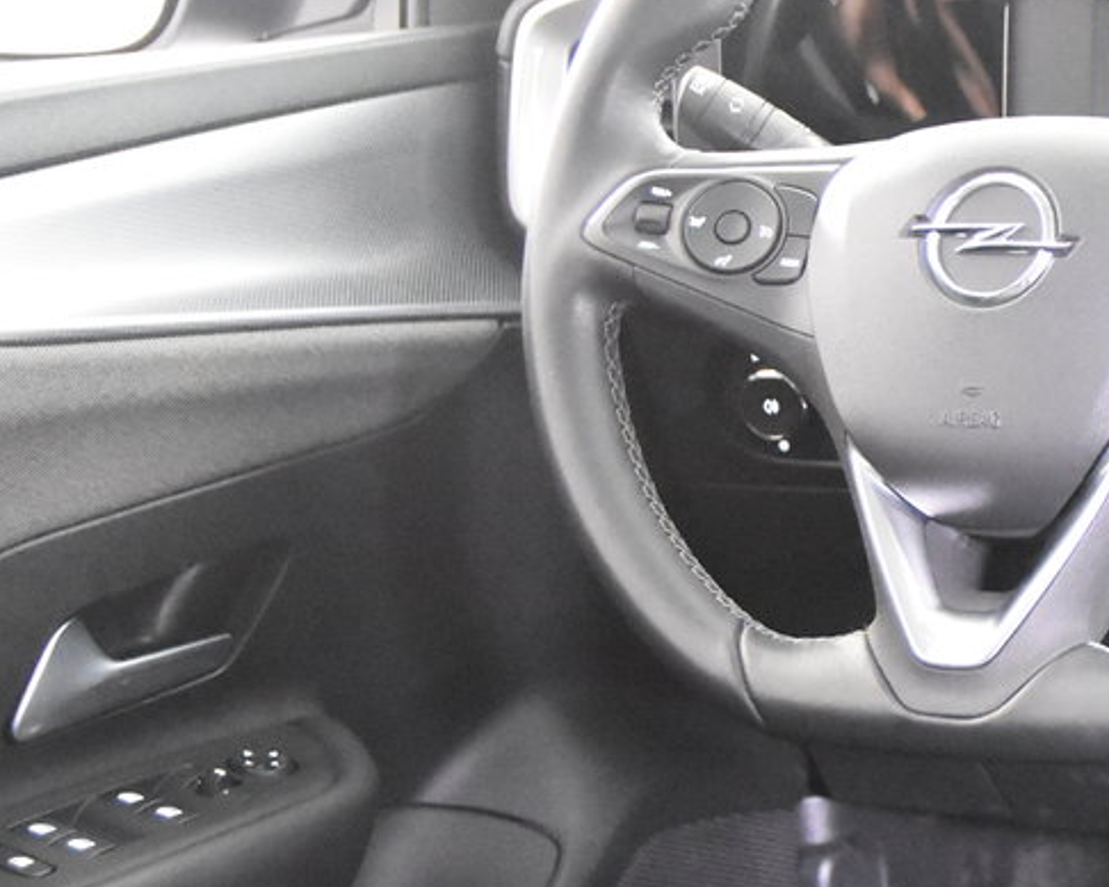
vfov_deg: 17.2
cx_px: 1273
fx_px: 2922
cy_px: 596
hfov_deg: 20.3
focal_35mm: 89
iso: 11400
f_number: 3
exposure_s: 1/40
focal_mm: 24
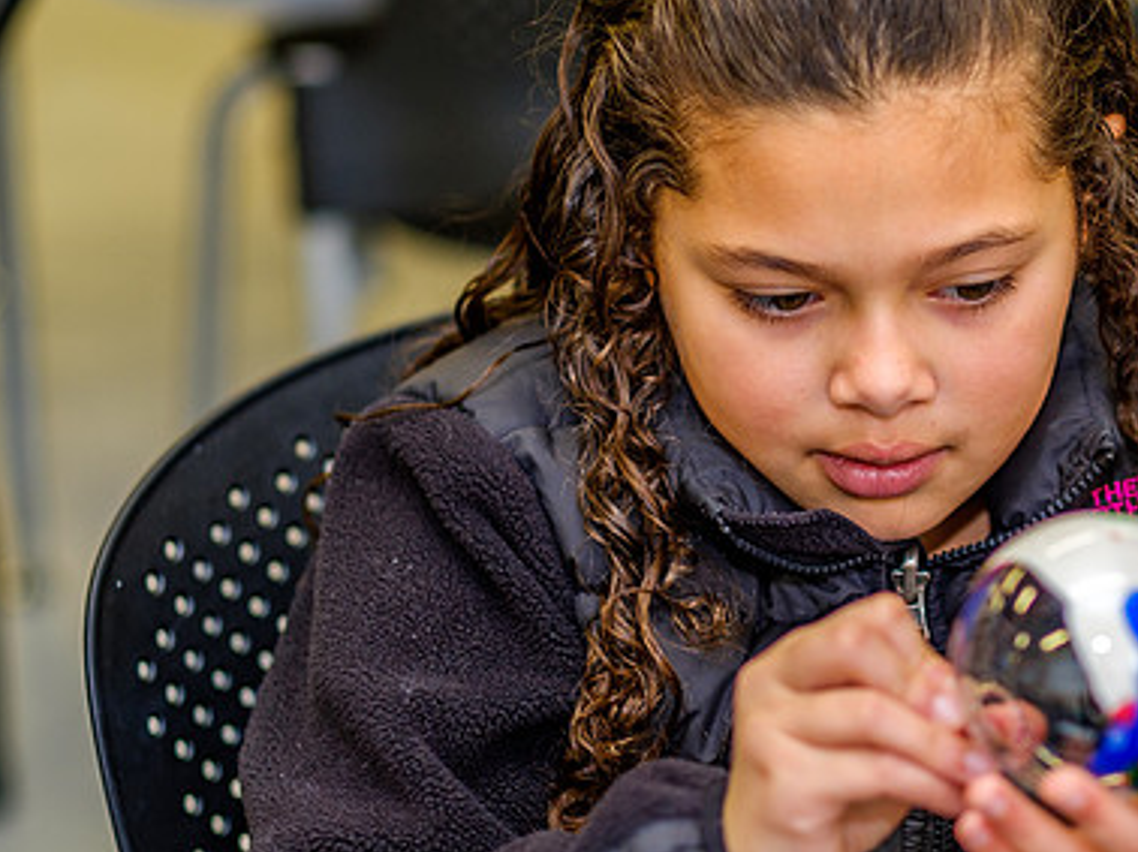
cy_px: 502
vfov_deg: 10.5
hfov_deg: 13.9
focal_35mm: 141
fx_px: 4632
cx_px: 904
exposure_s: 1/125
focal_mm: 56
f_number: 1.6
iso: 200
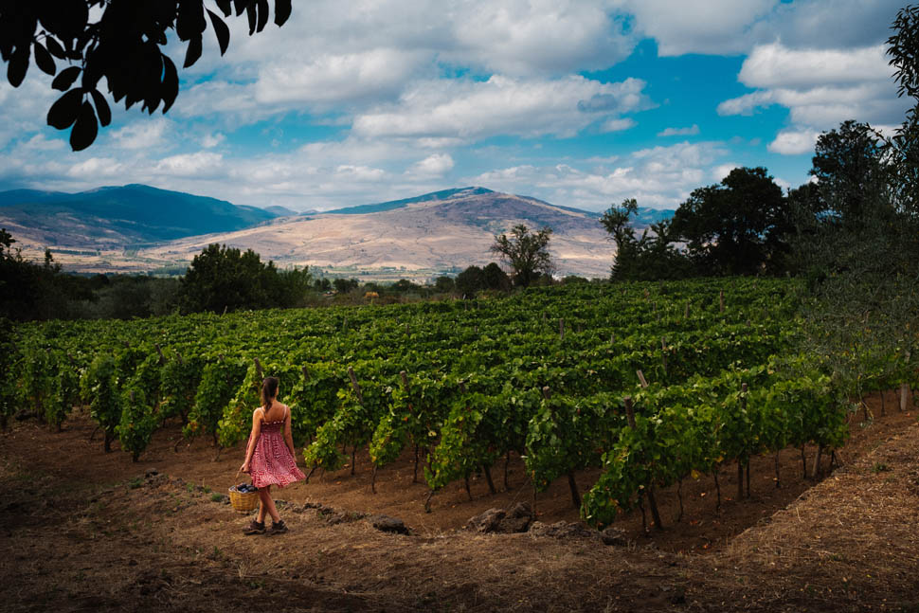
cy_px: 306
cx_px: 460
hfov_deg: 54.4
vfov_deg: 37.9
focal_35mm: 35
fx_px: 894
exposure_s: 1/500
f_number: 4.5
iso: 200
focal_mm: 23
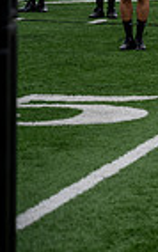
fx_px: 2008
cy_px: -56
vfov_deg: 7.1
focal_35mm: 292
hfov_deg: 4.3
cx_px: 502
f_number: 4
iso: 160
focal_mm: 70
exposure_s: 1/800
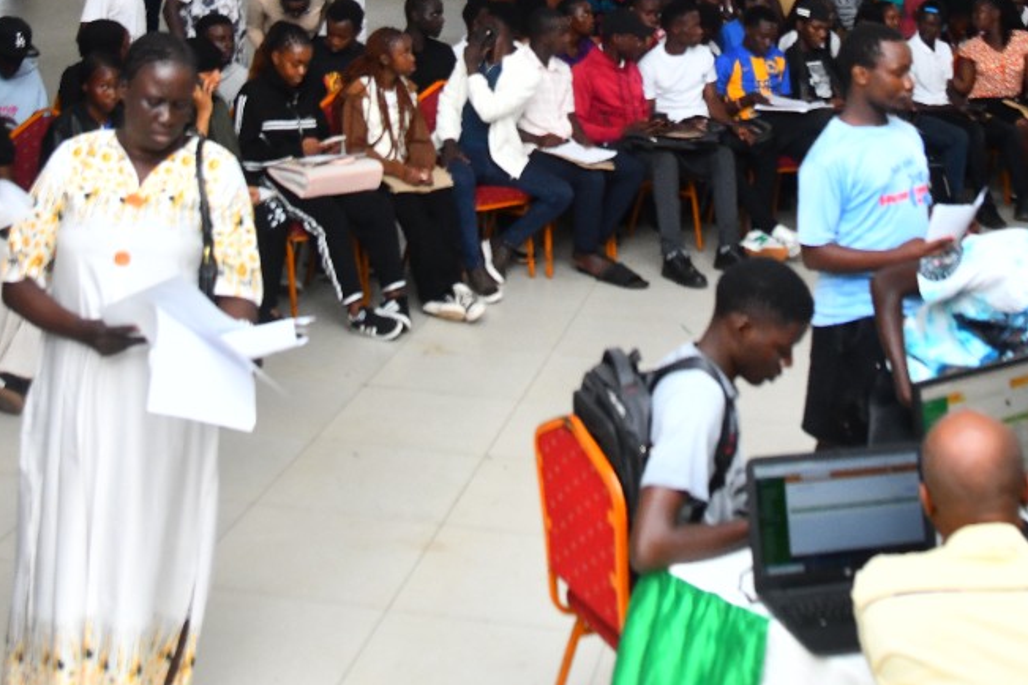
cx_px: 587
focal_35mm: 59
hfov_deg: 33.9
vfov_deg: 21.8
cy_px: -65
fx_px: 1685
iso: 1000
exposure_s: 1/250
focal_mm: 24
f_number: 4.5
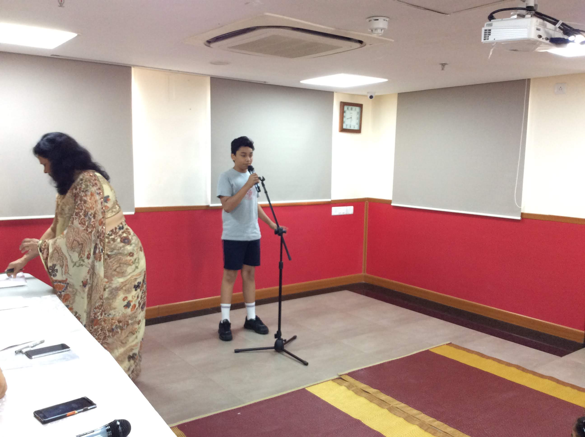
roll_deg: -0.5
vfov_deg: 44.1
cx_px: 292
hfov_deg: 56.9
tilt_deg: -6.8
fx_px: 540
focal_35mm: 32
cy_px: 218
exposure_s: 1/25
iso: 125
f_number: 2.4
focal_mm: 3.3
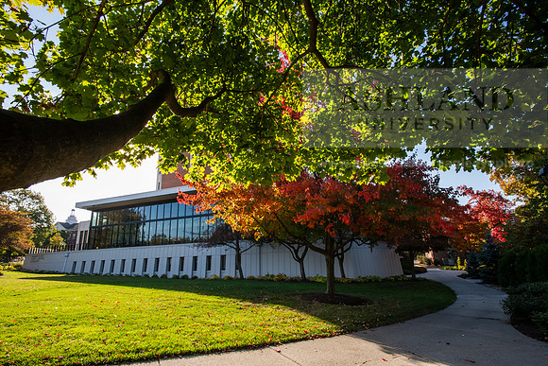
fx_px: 289
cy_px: 183
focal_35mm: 19
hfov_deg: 86.9
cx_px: 274
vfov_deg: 64.6
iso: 800
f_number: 18
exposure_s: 1/125
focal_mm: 19
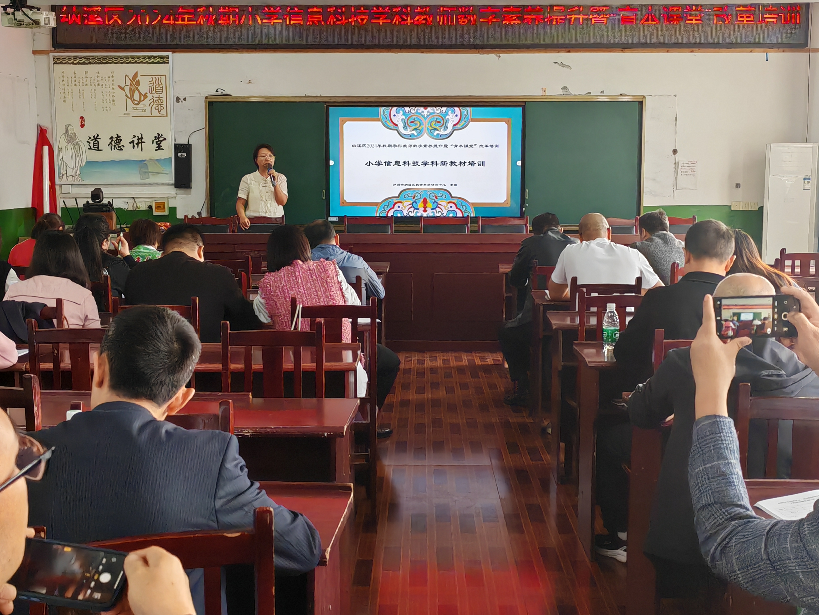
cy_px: 308
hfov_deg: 39.7
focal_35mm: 48
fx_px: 1136
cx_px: 410
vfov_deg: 30.3
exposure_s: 1/390
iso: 500
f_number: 1.9
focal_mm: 5.52
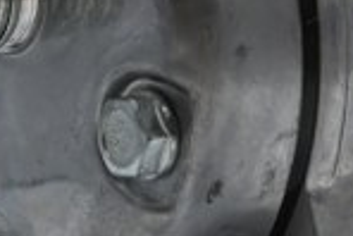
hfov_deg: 6.8
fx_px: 2984
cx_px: 341
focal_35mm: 304
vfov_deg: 4.5
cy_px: -31
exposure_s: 1/80
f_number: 6.3
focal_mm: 50
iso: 1250
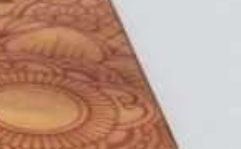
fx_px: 1383
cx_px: -183
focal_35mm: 211
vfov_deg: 6.2
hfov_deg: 9.5
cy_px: 134
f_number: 4.4
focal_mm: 8
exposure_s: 1/125
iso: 160
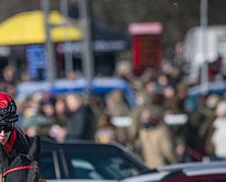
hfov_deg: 1.1
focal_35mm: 1836
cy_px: 175
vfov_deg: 0.8
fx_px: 12292
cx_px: -49
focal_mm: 400
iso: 400
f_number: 5
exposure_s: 1/3200
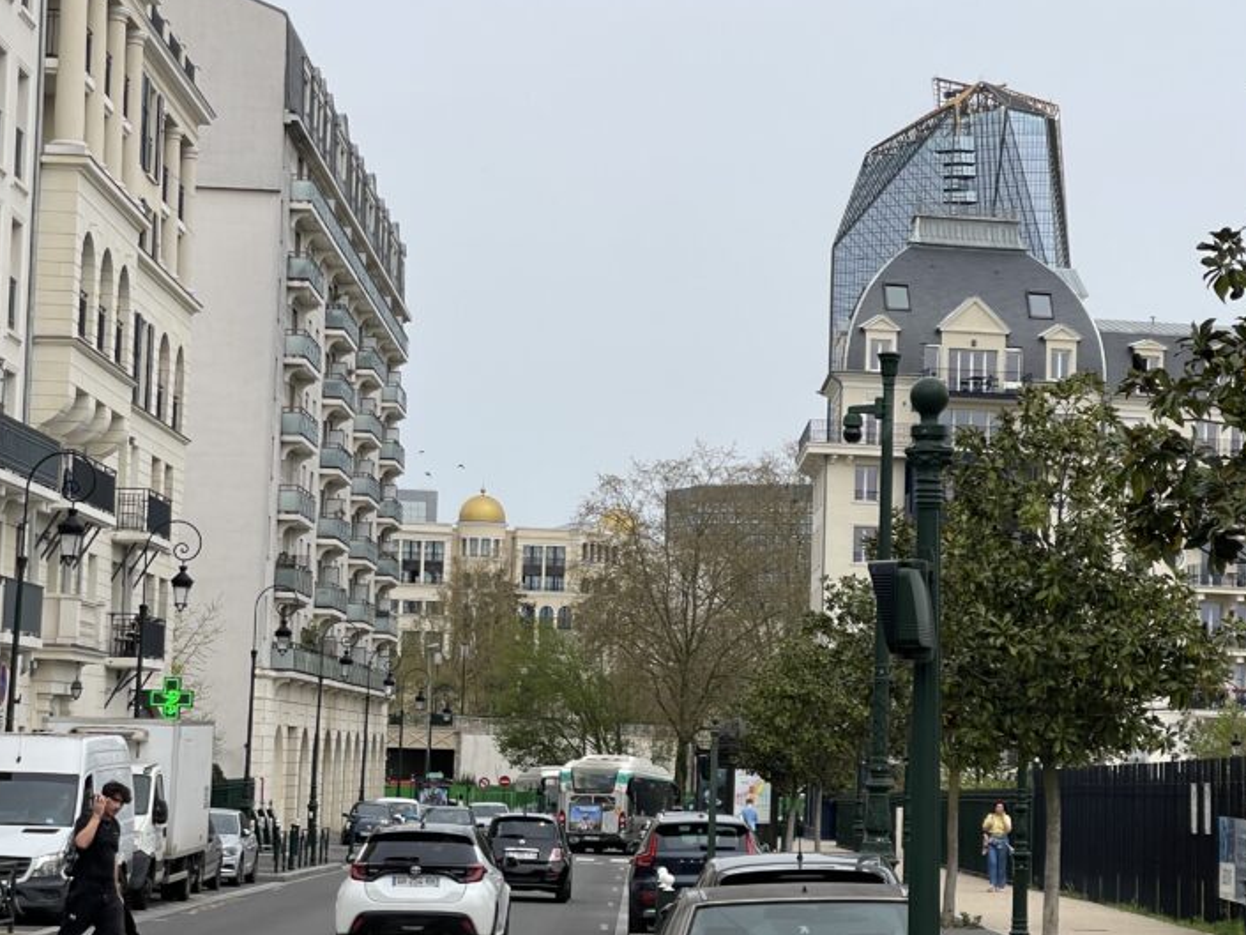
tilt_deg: +4.2
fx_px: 3348
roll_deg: -2.0
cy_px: 488
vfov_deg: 15.9
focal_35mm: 93
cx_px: 792
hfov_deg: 21.0
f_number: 2.2
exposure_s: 1/1096
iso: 20
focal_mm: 7.5
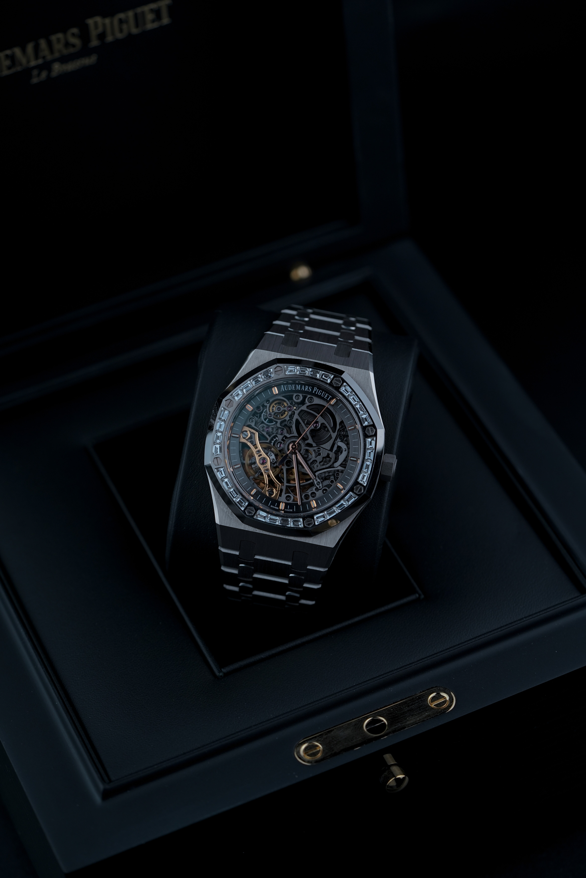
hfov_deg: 15.2
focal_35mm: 90
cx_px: 293
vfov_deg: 22.6
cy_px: 439
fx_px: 2197
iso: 250
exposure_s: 1/125
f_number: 5
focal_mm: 90
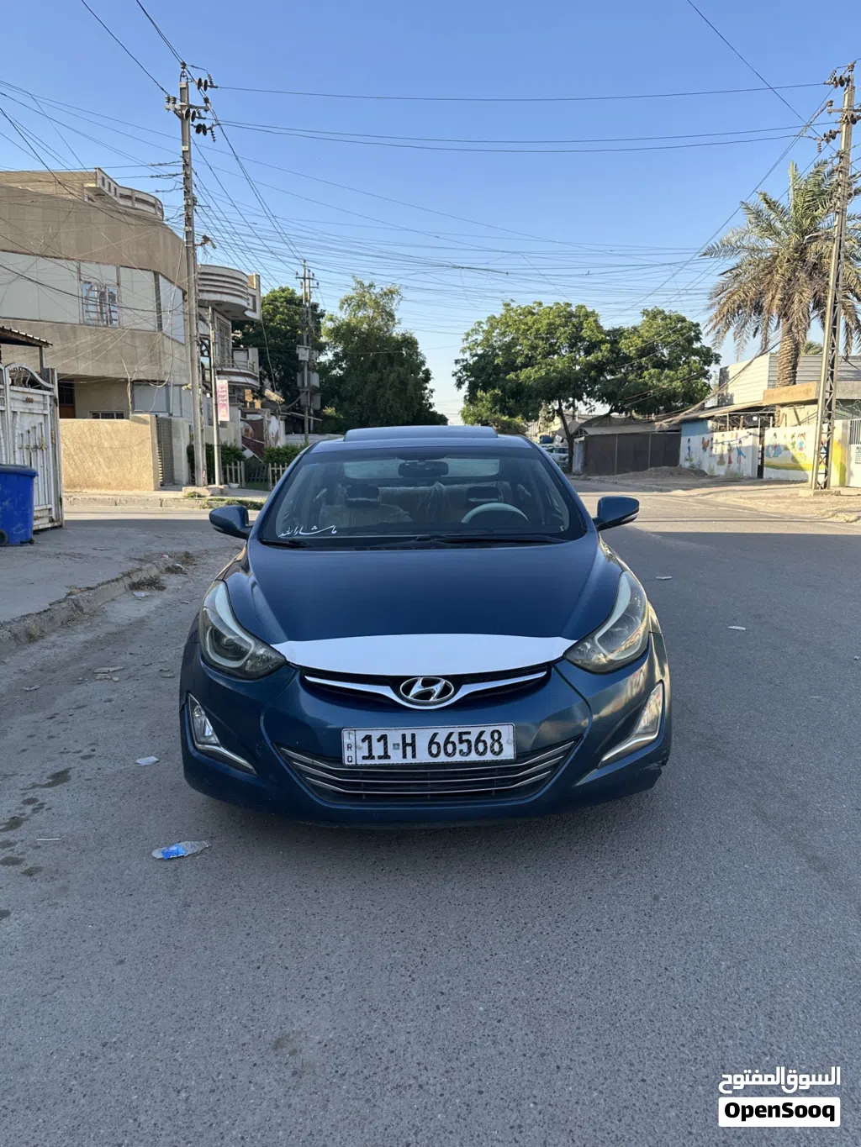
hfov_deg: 56.8
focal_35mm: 24
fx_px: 796
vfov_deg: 71.6
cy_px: 574
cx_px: 430
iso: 80
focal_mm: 6.86
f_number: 1.78
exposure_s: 1/1517
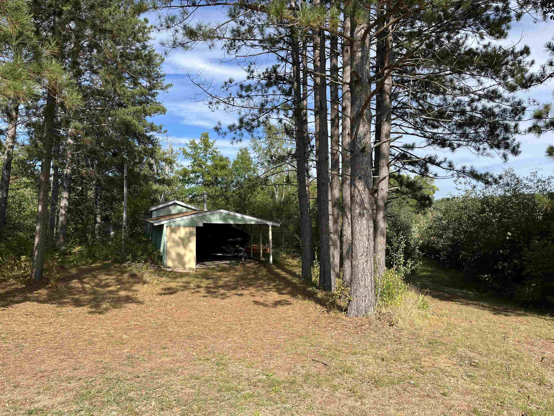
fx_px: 416
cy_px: 208
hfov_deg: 67.3
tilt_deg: +0.3
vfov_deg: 53.1
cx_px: 277
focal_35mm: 26
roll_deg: +0.5
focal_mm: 5.1
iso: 50
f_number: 1.6
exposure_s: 1/2062
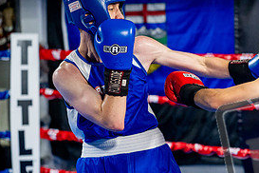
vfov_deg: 9.9
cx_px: 218
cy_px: 121
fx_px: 993
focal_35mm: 138
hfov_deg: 14.7
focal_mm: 65
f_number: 2
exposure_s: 1/1000
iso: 4000
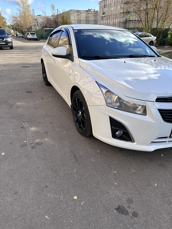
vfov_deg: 71.6
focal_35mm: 24
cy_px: 114
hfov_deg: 56.8
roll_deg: -0.5
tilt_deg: -25.6
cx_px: 86
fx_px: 159
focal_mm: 6.86
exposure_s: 1/1517
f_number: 1.78
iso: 80
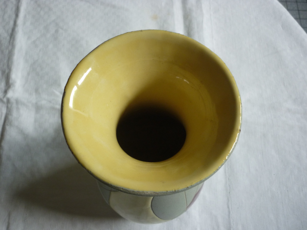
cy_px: 115
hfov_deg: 55.4
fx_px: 293
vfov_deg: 42.9
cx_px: 154
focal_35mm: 33
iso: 160
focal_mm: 5.5
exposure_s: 1/30
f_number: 2.8
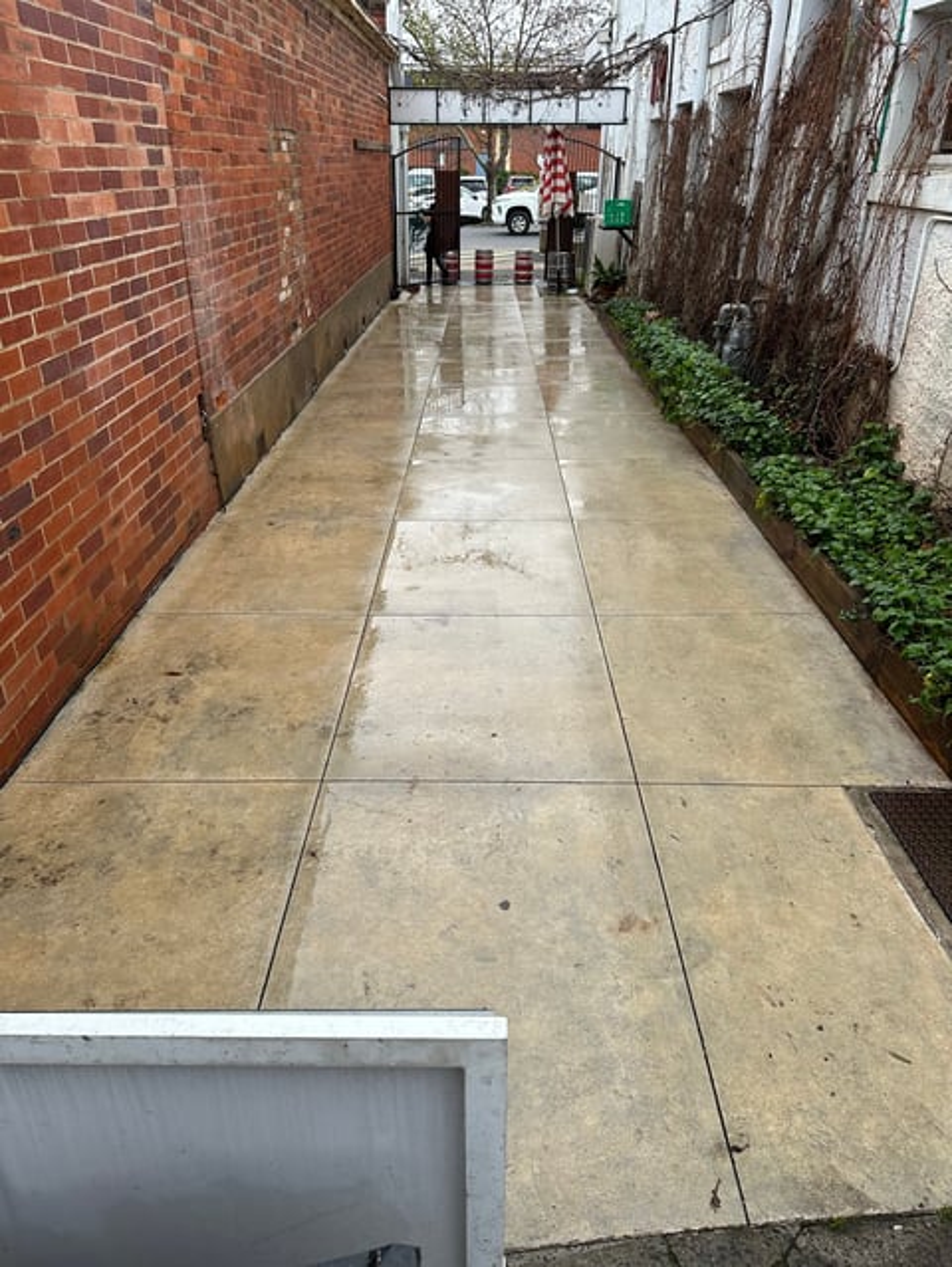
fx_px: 879
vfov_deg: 71.6
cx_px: 476
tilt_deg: -27.2
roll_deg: -0.8
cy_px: 634
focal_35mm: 24
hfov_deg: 56.9
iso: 80
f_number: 1.78
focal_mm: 6.86
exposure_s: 1/486
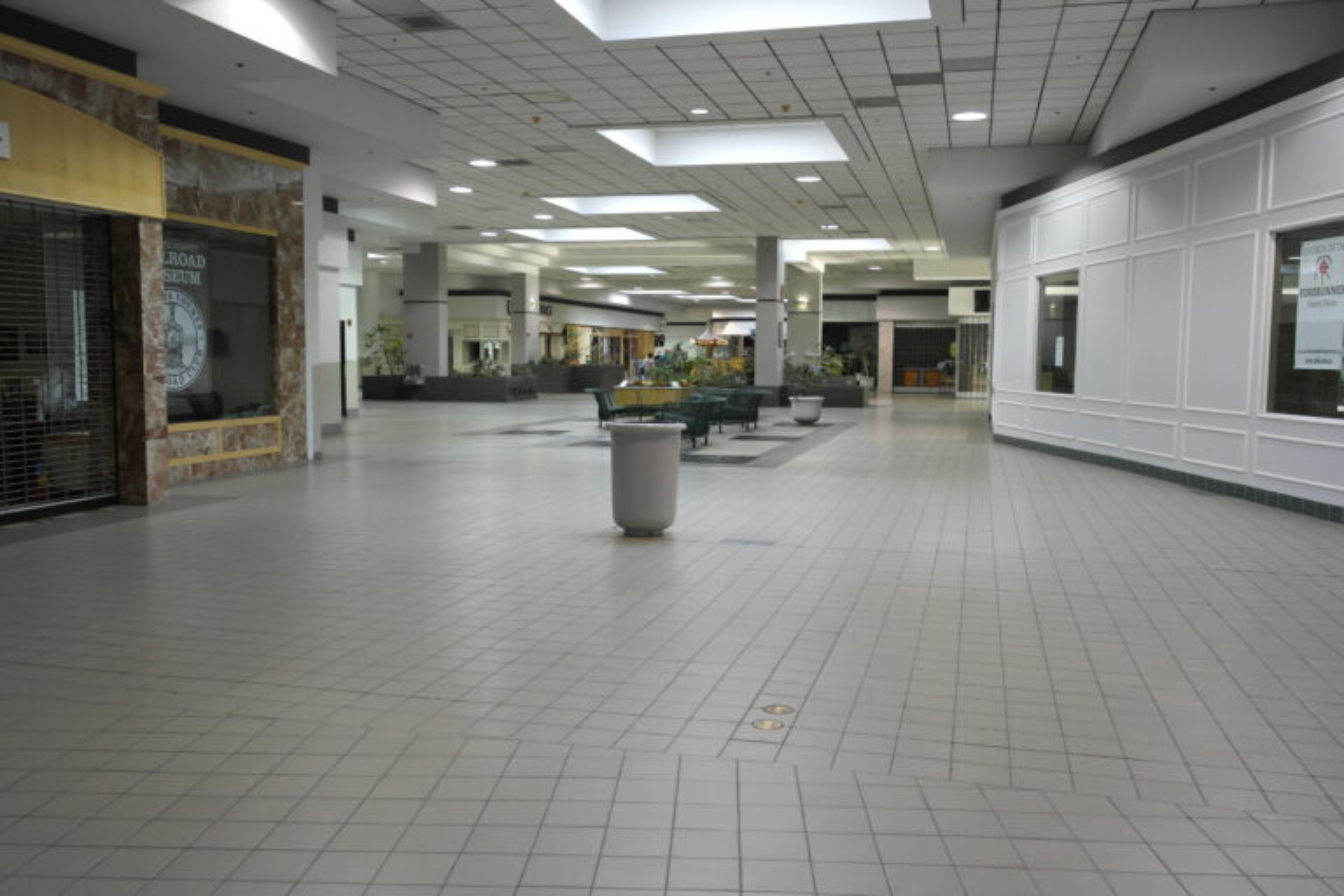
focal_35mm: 30
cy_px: 448
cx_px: 672
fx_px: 1120
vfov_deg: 43.6
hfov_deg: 61.9
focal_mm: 20
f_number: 3.5
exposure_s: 1/60
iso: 400
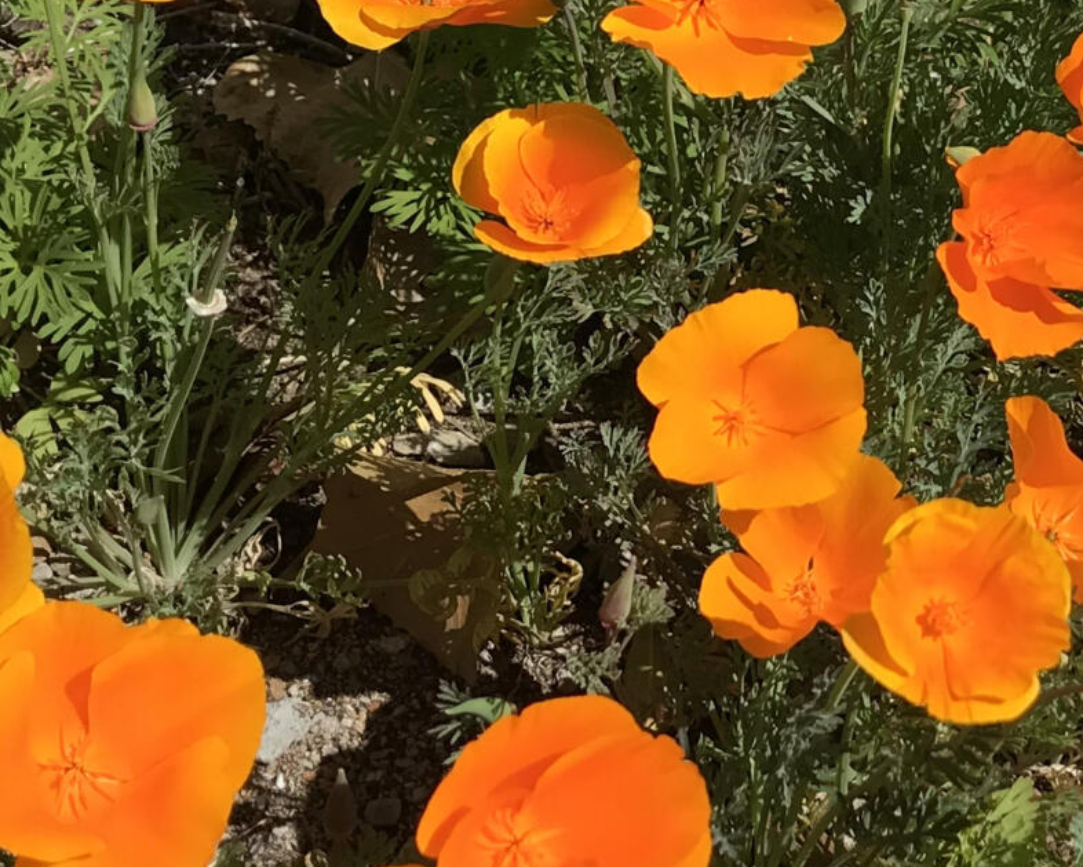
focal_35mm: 89
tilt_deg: -40.1
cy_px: 223
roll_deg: +0.3
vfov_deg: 17.2
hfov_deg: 20.6
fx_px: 2853
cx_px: 1157
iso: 20
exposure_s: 1/2817
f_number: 1.8
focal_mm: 3.99
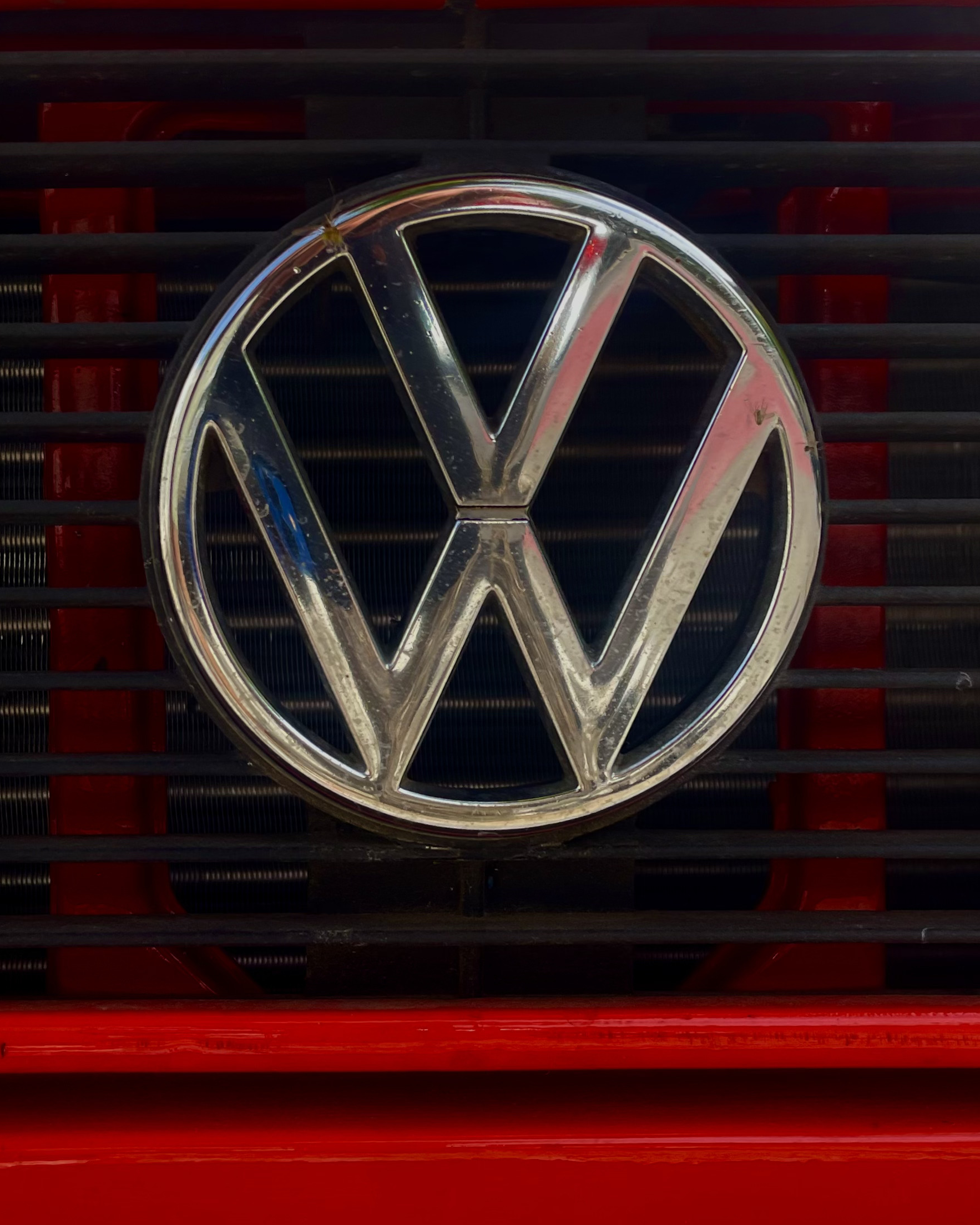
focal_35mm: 28
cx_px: 495
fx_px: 1015
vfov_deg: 62.1
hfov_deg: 51.5
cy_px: 568
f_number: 1.6
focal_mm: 4.2
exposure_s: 1/553
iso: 32
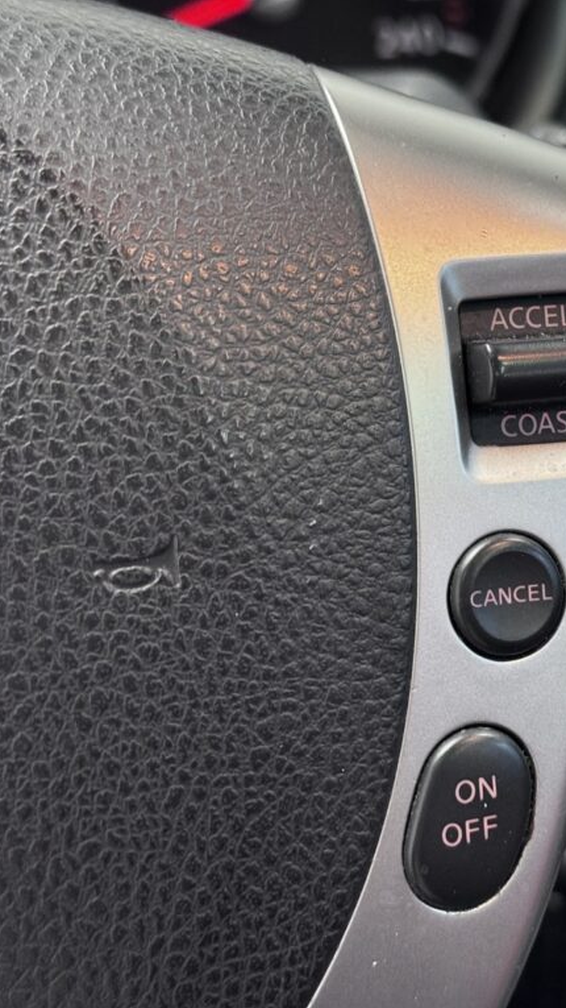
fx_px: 1869
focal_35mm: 70
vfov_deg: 30.2
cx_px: 561
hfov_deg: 16.9
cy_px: 503
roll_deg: +0.8
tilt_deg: -32.4
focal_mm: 6.76
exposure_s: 1/40
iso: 320
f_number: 1.78
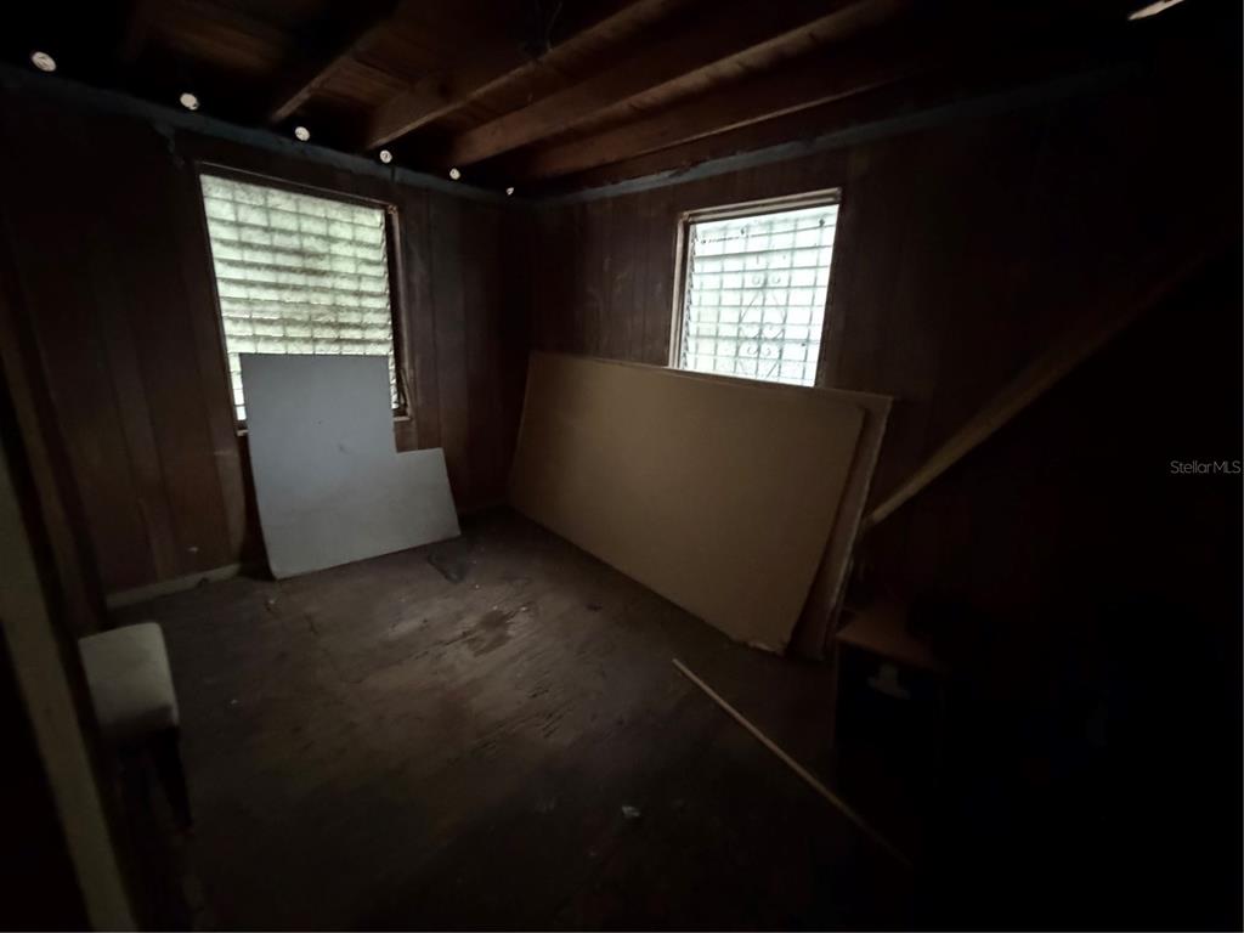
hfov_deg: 102.1
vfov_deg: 85.7
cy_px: 466
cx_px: 622
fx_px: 503
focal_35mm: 14
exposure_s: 1/24
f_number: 2.2
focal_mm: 2.22
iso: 2500
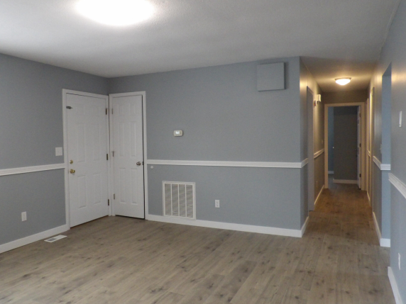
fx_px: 328
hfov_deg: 63.2
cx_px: 175
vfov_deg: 49.7
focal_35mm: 28
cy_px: 145
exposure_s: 1/60
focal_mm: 4.3
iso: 643
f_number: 2.8
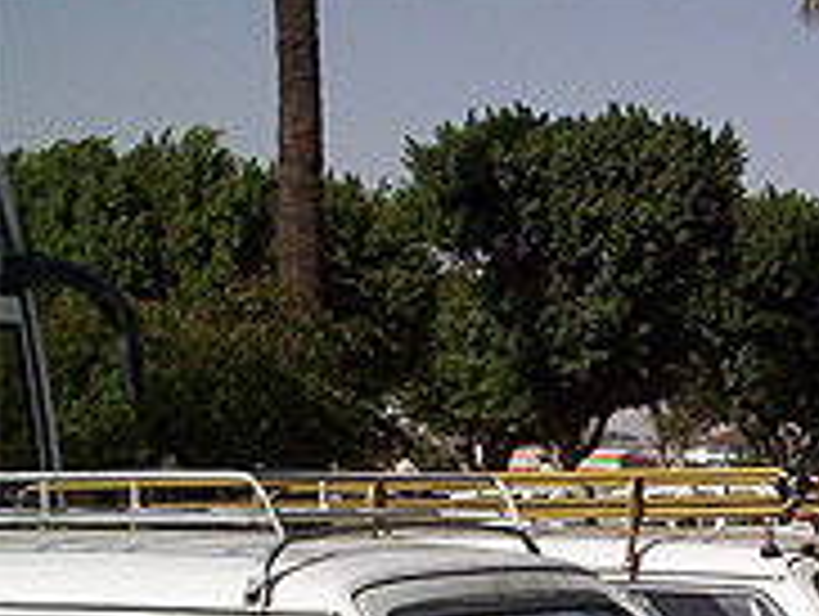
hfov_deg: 19.5
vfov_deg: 15.2
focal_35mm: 94
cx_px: 1008
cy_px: 733
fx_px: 2227
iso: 100
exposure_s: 1/1767
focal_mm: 4.99
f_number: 4.5
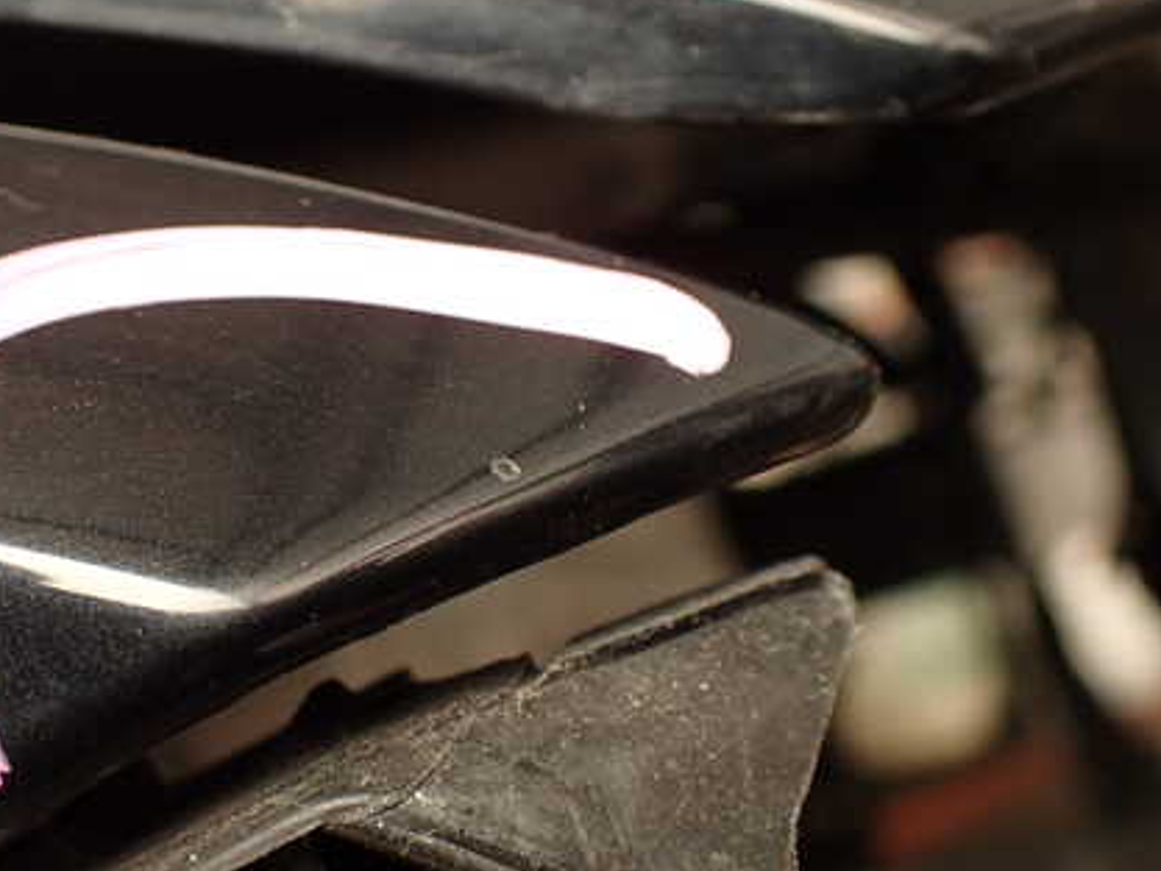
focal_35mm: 46
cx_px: 354
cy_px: 498
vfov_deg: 31.5
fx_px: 1543
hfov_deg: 40.5
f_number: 2.4
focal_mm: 5.79
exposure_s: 1/100
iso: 100
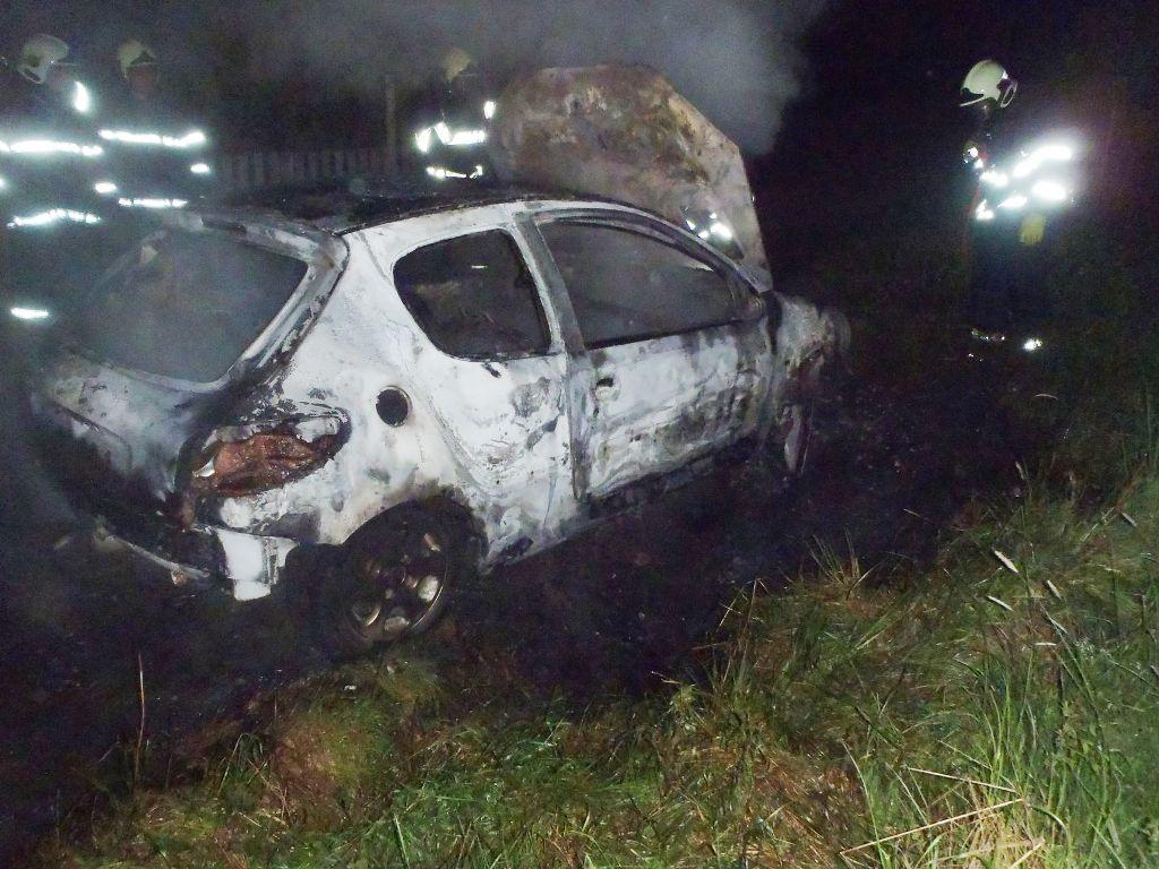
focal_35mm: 28
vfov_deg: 49.7
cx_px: 580
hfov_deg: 63.4
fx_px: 937
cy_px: 434
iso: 640
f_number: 3.9
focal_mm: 5
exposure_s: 1/30
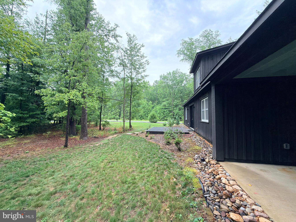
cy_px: 111
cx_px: 148
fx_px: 120
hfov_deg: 102.1
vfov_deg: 85.7
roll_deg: +0.5
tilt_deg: +2.3
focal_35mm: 14
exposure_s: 1/121
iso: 125
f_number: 2.2
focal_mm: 2.22
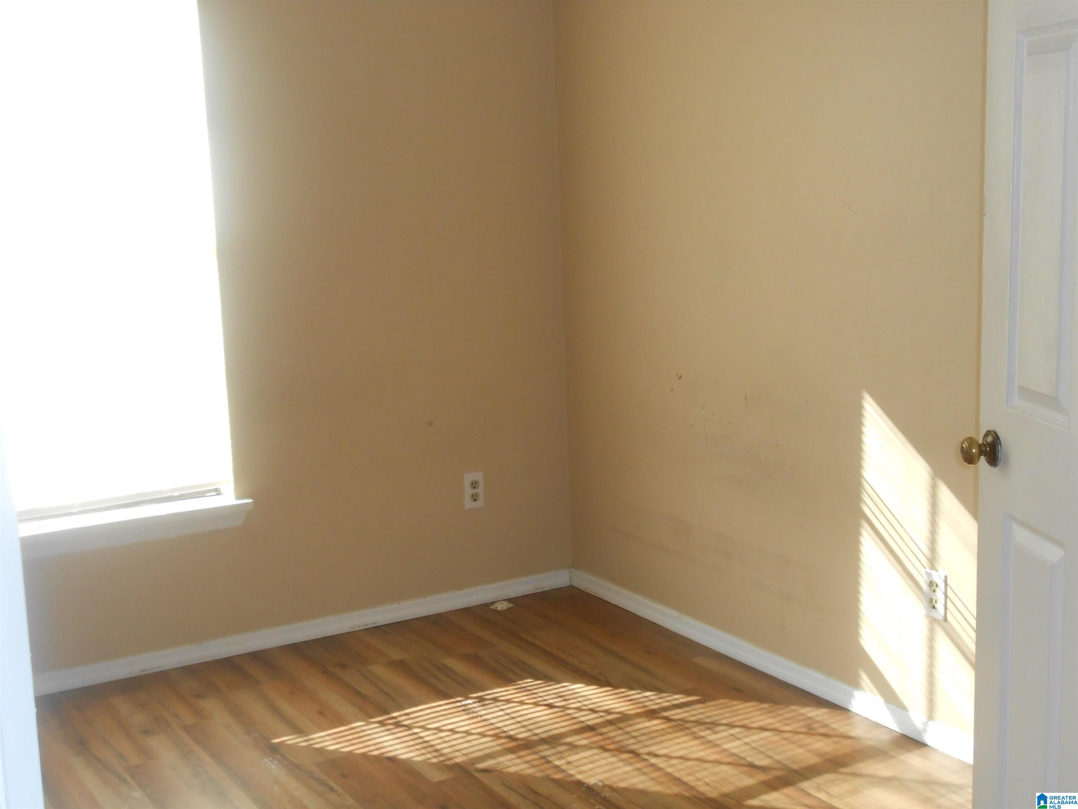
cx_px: 539
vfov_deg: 29.7
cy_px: 404
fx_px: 1526
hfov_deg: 38.9
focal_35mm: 49
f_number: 4.8
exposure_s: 1/60
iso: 250
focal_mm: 8.8
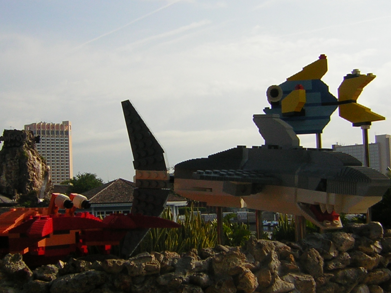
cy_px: 159
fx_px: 644
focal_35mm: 57
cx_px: 189
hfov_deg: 33.8
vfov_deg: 25.6
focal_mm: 4.7
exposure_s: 1/685
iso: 50
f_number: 5.2
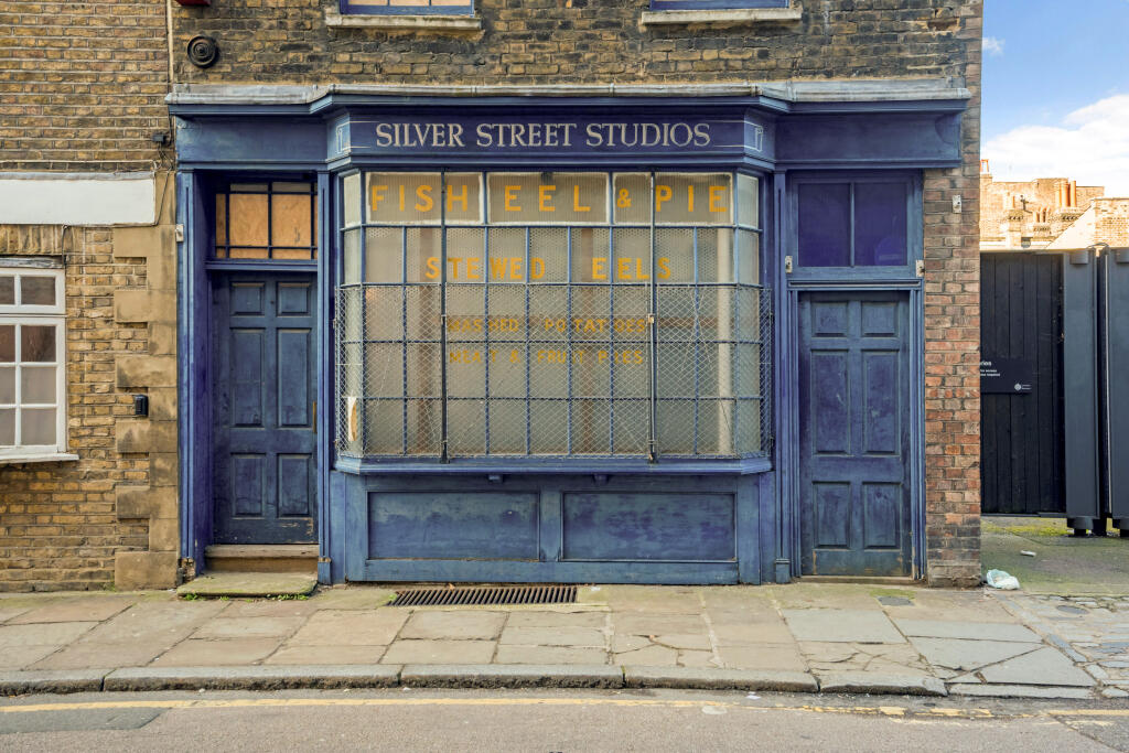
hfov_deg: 57.2
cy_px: 376
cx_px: 564
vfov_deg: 40.0
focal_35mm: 33
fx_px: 1035
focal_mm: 33
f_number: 11
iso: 1000
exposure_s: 1/50
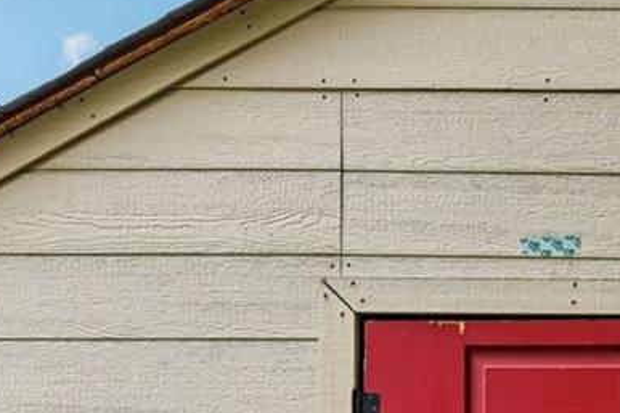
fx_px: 1464
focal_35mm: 85
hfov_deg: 23.4
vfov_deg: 15.2
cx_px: 543
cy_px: 550
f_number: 10
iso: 64
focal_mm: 20.5
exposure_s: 1/30
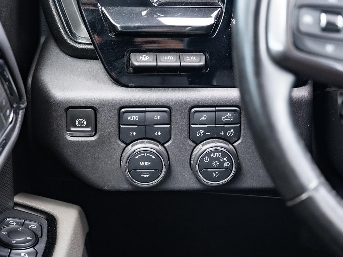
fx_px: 814
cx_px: 193
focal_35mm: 82
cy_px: 123
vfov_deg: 18.0
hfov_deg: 23.8
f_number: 4
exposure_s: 1/60
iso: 2500
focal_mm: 50
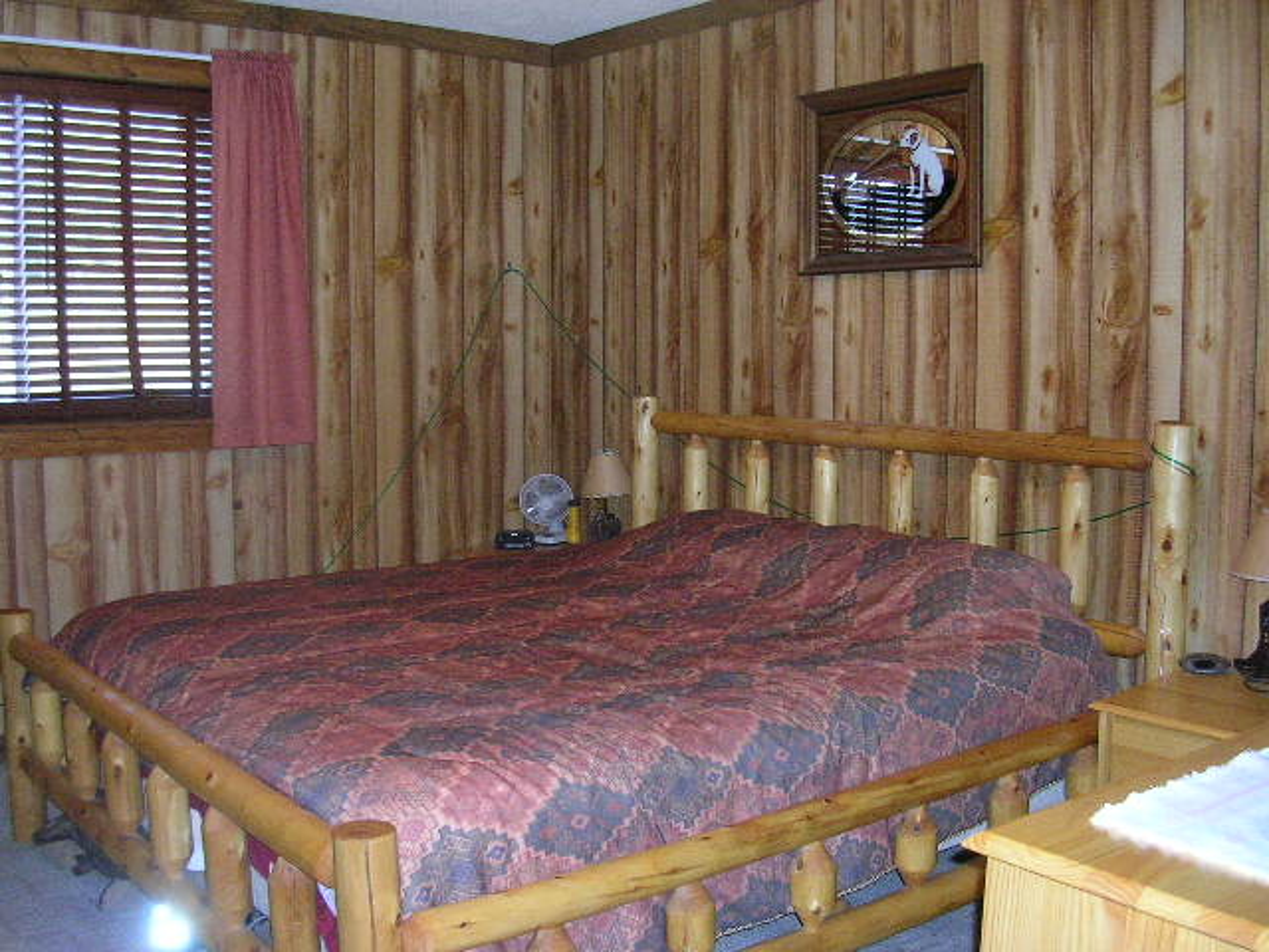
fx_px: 1393
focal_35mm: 38
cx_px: 634
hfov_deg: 49.0
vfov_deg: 37.7
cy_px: 476
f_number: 2.8
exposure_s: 1/60.1
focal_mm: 5.8
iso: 200
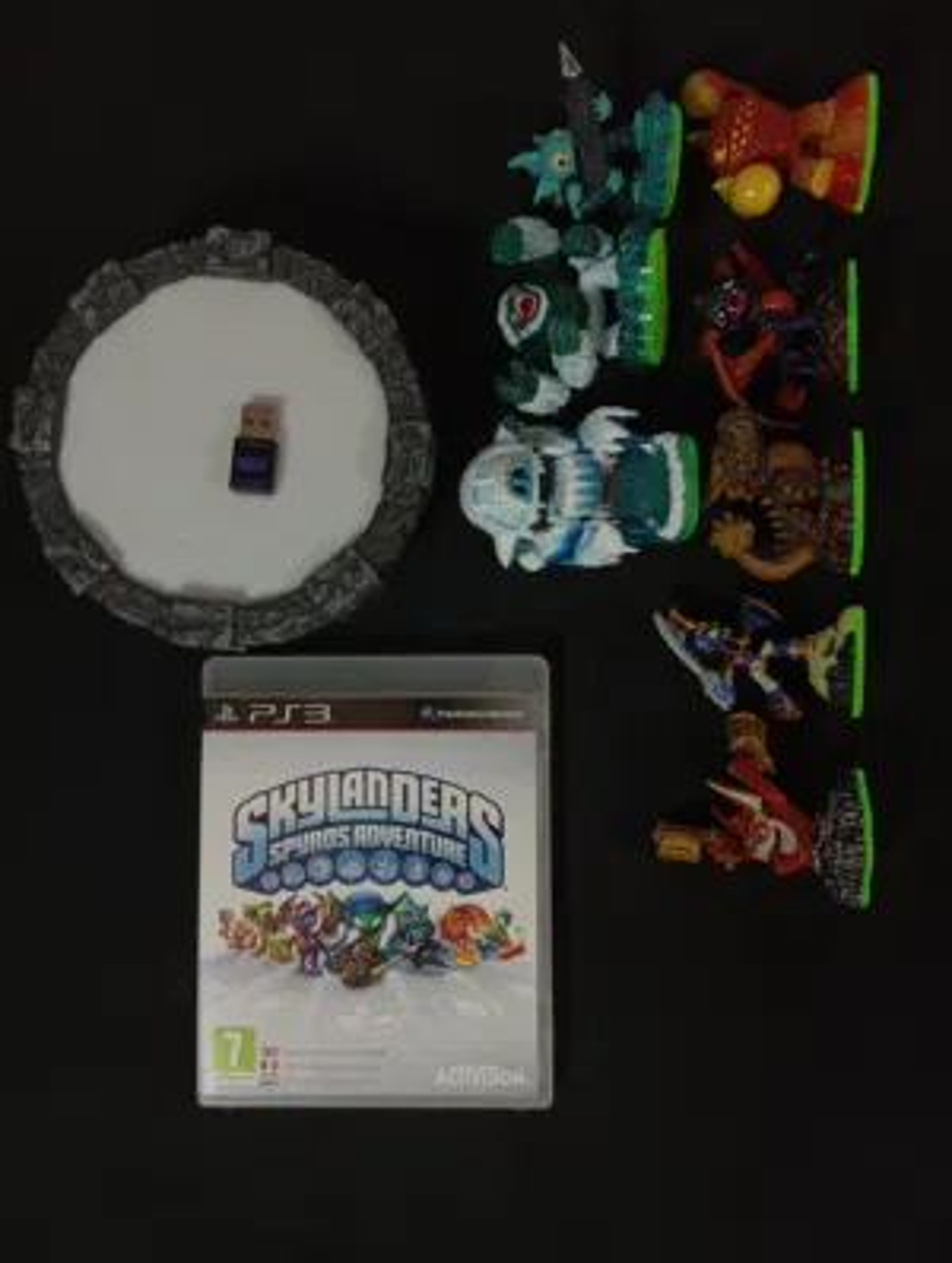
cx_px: 476
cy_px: 632
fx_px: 1023
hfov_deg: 49.9
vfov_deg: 63.4
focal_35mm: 28
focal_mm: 4.22
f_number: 1.8
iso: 332
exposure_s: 1/33.3
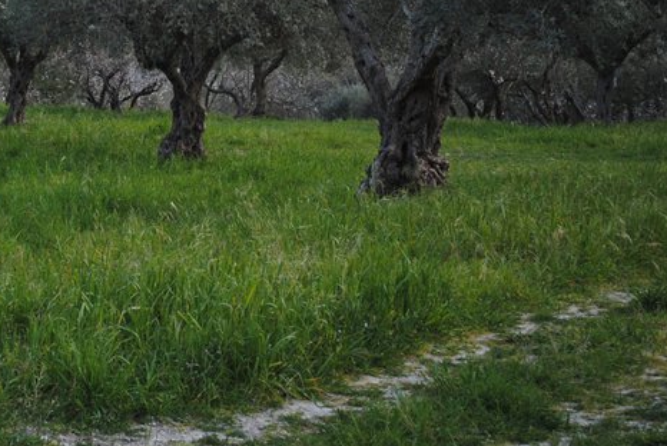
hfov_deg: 19.7
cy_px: 97
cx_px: 163
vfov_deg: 13.3
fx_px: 1911
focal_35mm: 103
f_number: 5.3
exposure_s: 1/200
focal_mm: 40
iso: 100
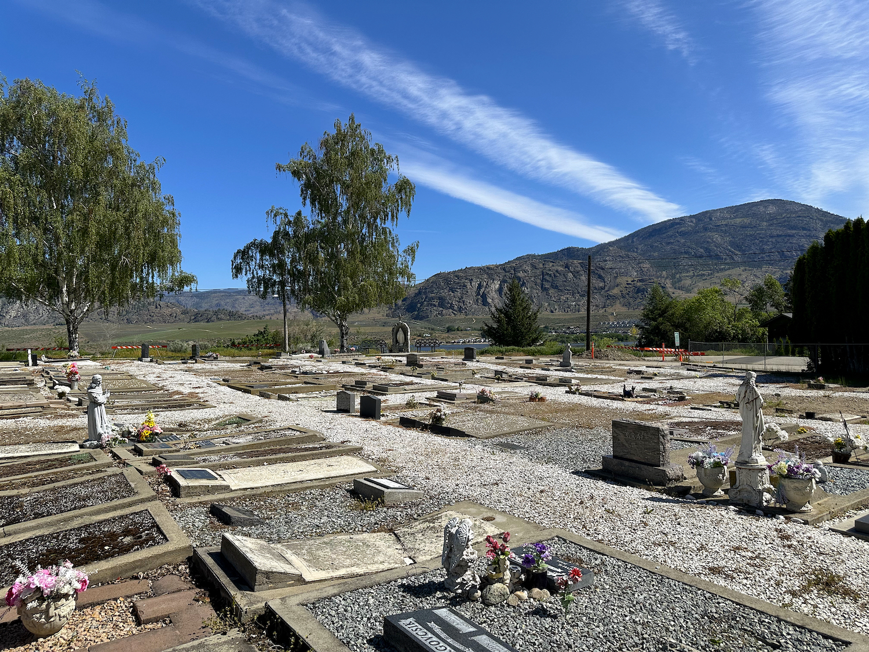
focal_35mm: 24
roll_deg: +1.6
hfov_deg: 71.6
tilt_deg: +0.1
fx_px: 602
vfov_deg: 56.8
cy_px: 326
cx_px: 434
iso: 80
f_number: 1.78
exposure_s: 1/5848
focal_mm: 6.86
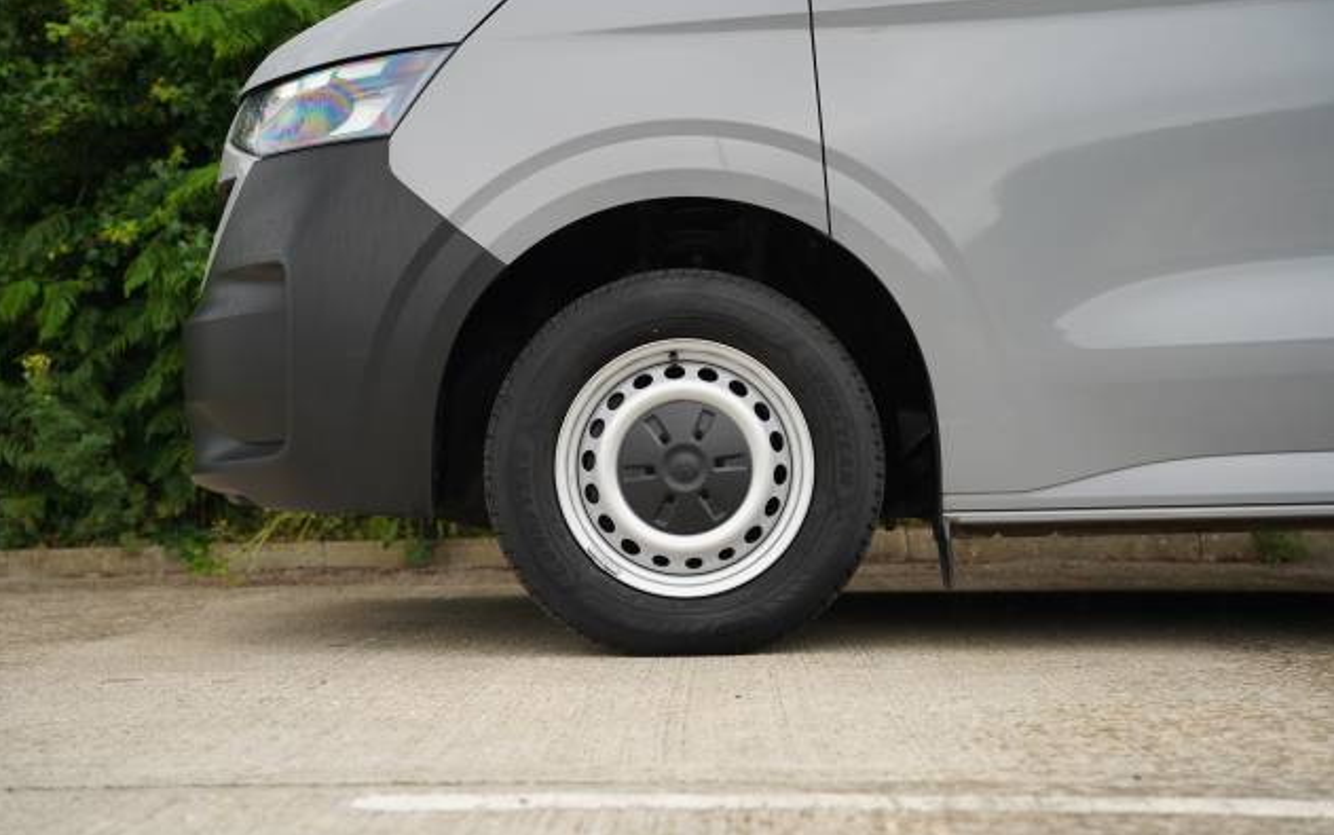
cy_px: 393
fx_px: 2299
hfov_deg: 32.4
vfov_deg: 20.6
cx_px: 668
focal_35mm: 63
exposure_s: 1/160
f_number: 4
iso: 200
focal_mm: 61.2
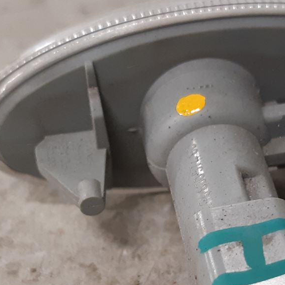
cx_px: 177
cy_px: 235
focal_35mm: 82
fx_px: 764
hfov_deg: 21.1
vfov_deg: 20.8
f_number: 1.7
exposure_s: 1/50
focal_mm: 3.93
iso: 200
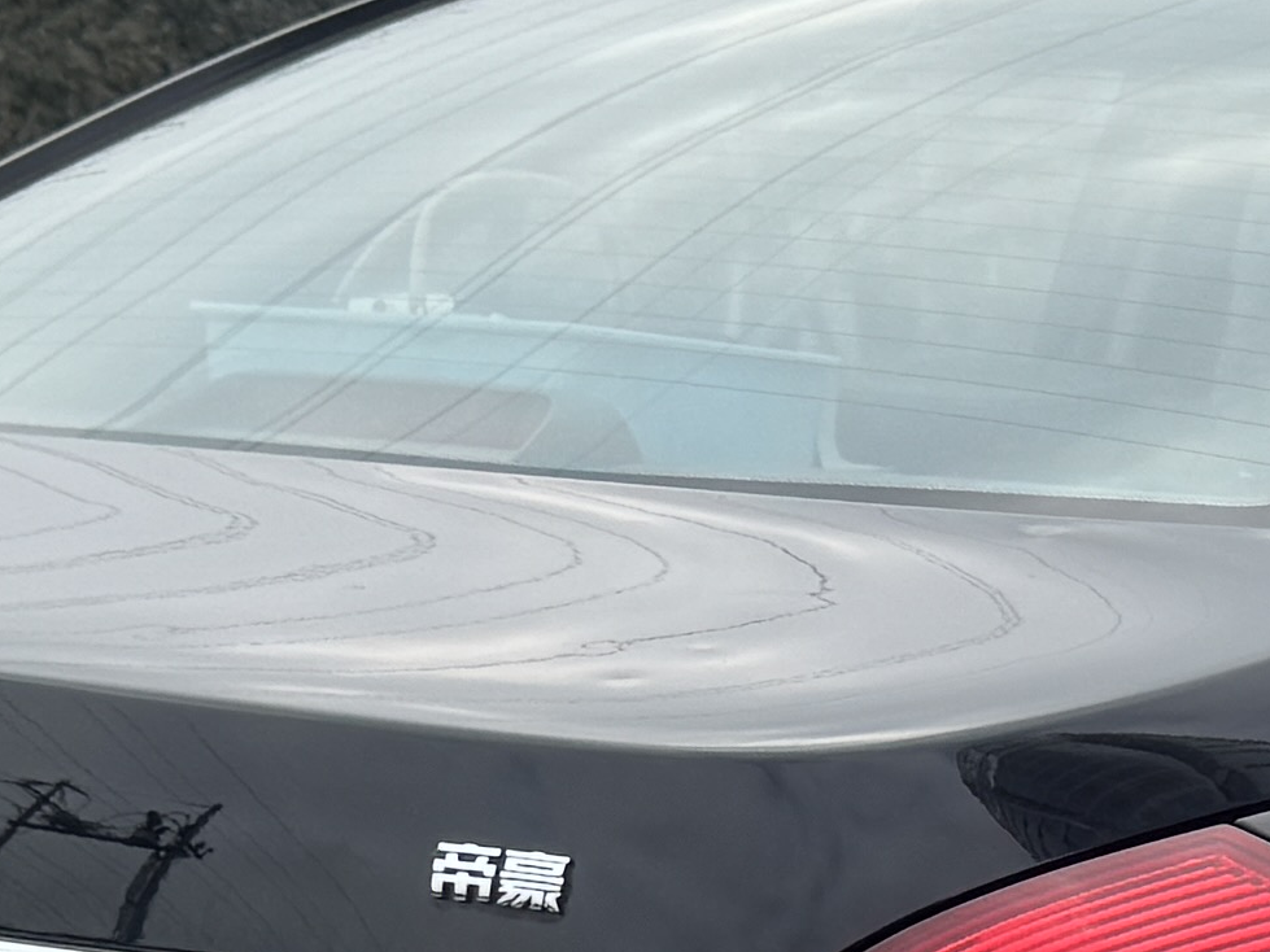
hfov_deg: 13.9
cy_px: 1300
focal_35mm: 140
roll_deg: -1.3
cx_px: 1247
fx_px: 5136
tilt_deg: -12.0
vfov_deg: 10.3
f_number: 1.78
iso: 80
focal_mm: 6.76
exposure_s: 1/2710
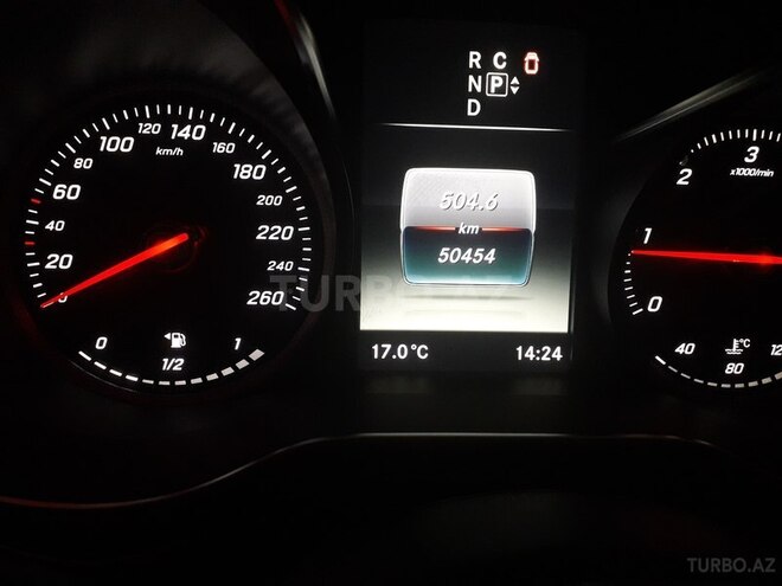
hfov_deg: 65.3
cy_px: 293
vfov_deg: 51.4
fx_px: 610
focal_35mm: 27
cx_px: 391
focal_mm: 3.6
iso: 250
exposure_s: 1/25
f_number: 1.9
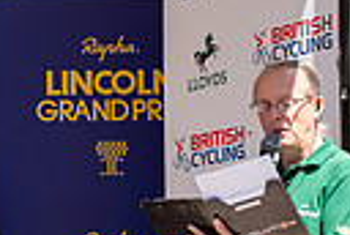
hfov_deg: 8.5
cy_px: 190
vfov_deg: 5.9
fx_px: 2290
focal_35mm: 235
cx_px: -194
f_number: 4
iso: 100
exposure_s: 1/800
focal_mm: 52
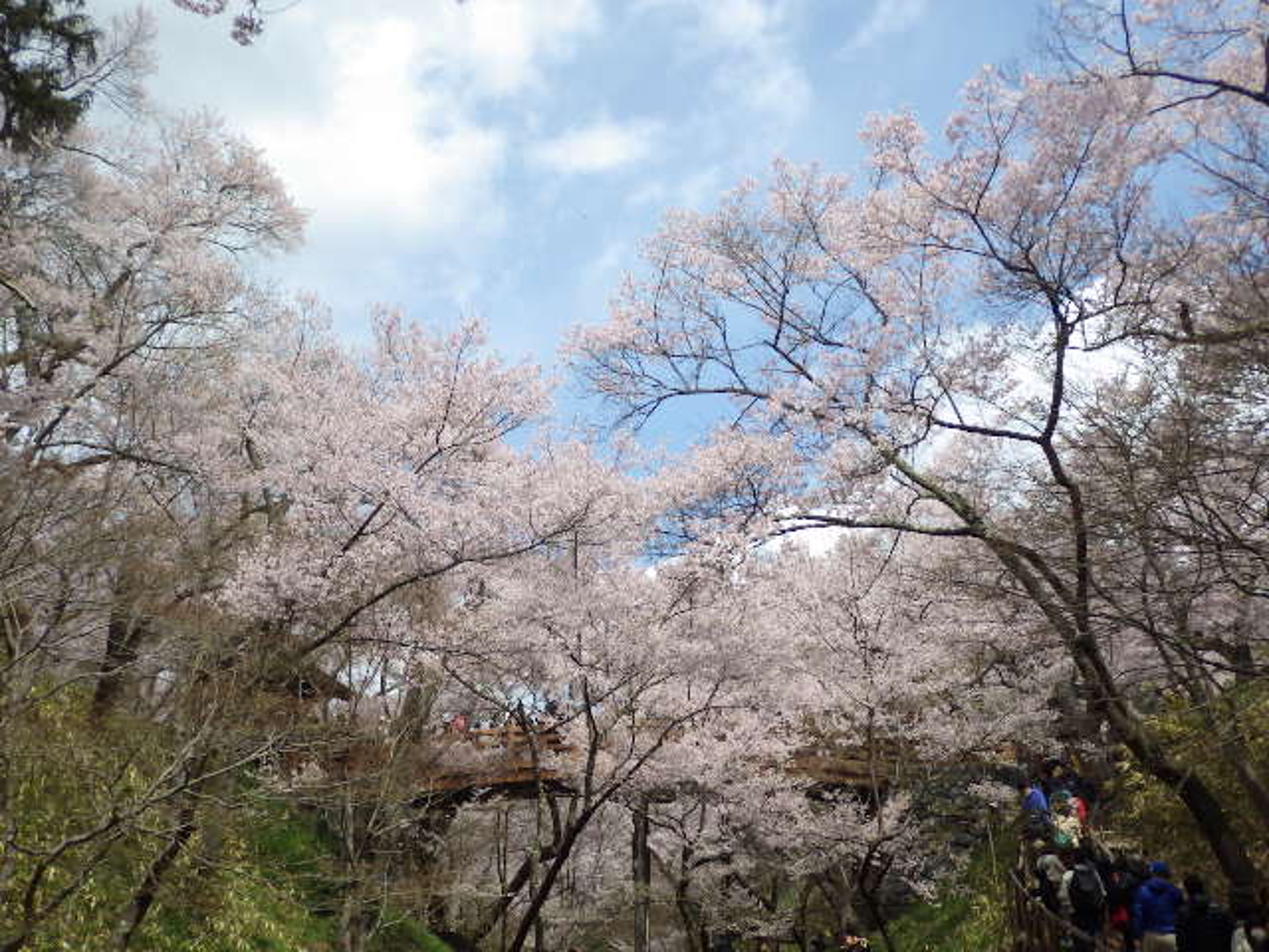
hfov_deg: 47.9
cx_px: 634
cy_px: 476
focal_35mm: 39
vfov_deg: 36.8
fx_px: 1430
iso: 125
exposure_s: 1/1000
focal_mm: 6.9
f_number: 3.7
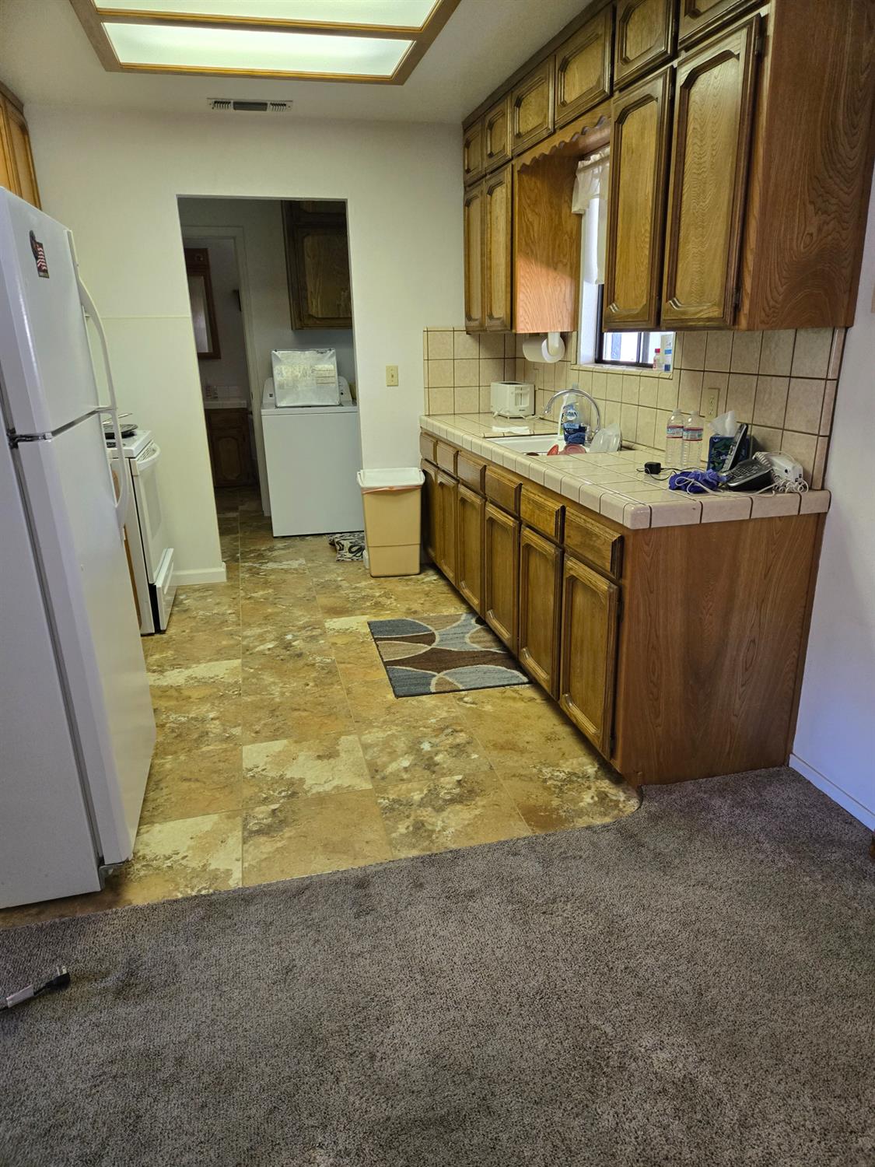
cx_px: 438
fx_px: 775
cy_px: 584
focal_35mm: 23
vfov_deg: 73.9
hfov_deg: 58.9
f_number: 1.8
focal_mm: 5.4
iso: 400
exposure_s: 1/120
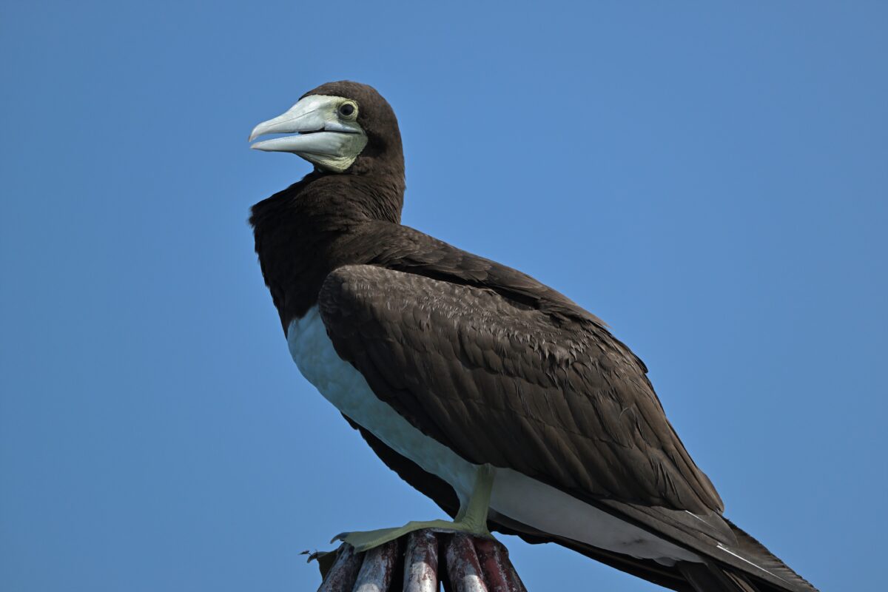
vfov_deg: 1.7
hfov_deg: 2.6
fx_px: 19732
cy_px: 296
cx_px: 444
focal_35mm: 800
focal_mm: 800
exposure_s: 1/4000
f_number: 8
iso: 640
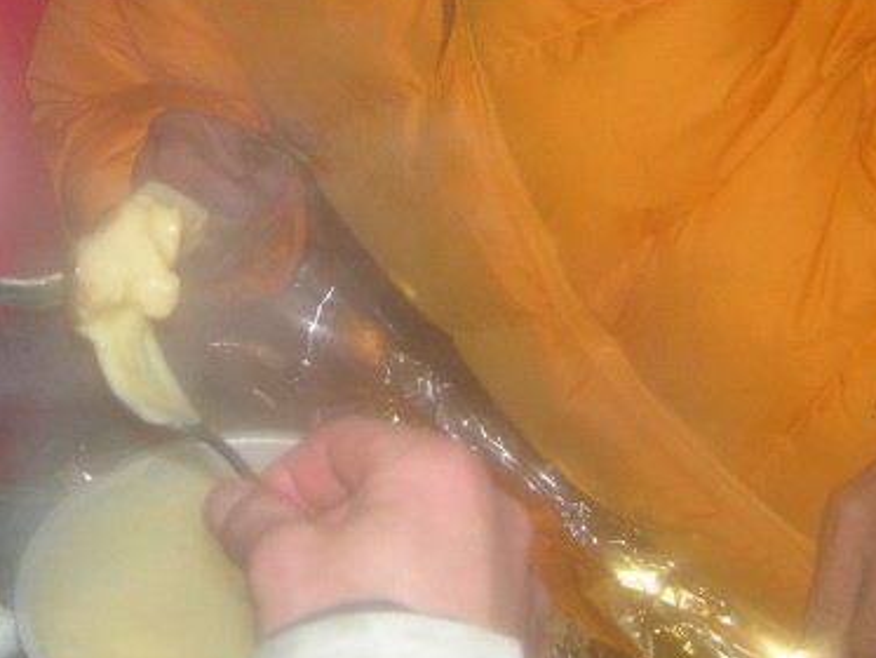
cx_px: 110
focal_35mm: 96
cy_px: -108
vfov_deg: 14.9
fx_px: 2430
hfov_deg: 20.1
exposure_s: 1/60.1
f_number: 2.8
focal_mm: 8.9
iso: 100
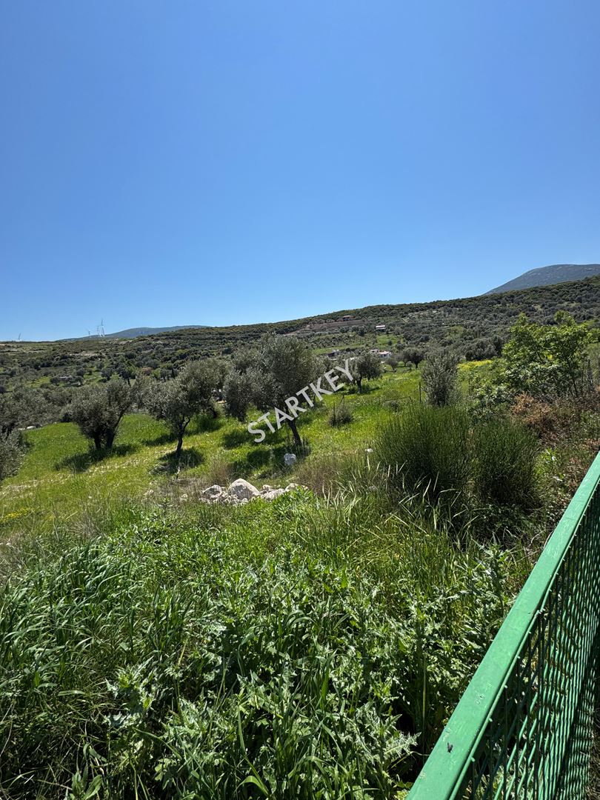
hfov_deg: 85.7
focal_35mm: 14
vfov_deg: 102.1
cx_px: 300
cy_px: 400
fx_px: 324
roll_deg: +4.4
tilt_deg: -9.0
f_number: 2.2
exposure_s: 1/2415
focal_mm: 2.22
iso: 50
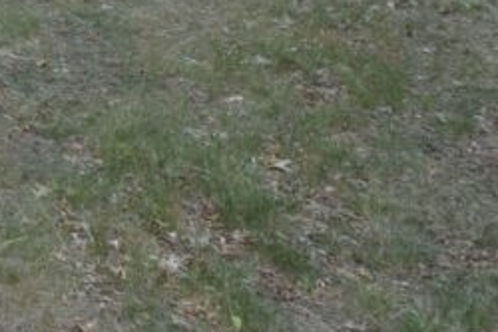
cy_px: -360
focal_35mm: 72
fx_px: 997
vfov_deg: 14.9
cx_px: -506
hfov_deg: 18.3
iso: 320
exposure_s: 1/200
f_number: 13
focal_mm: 10
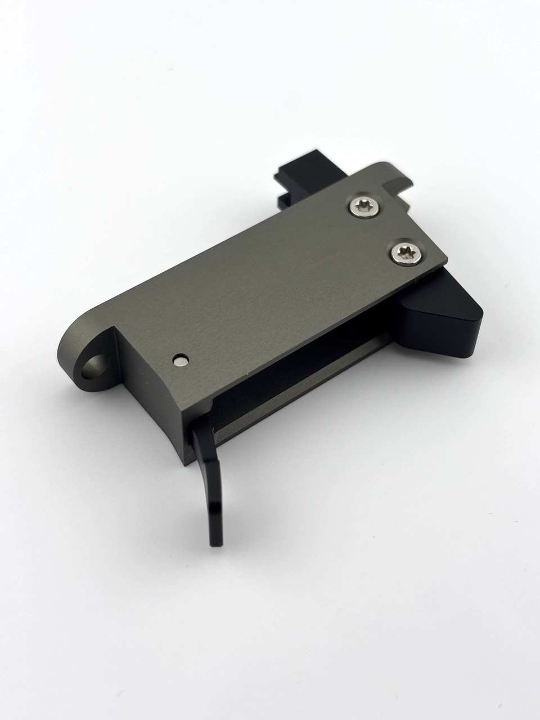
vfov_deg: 36.8
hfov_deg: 28.0
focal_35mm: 52
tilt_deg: -50.8
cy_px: 360
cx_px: 270
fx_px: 1082
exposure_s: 1/1642
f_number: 1.6
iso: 32
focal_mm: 5.96
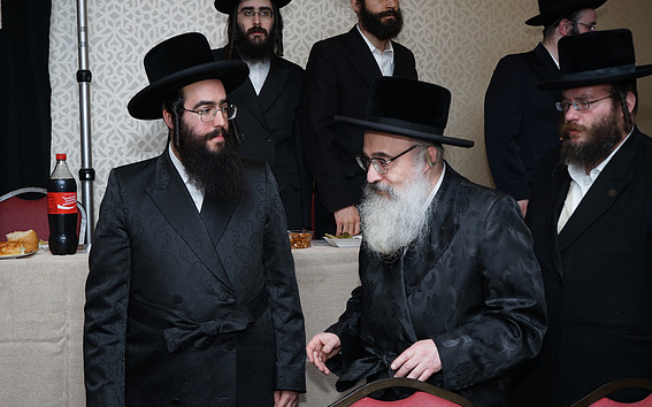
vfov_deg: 26.9
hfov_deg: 41.8
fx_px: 853
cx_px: 323
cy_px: 209
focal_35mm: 48
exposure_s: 1/125
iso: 640
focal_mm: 46
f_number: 6.3
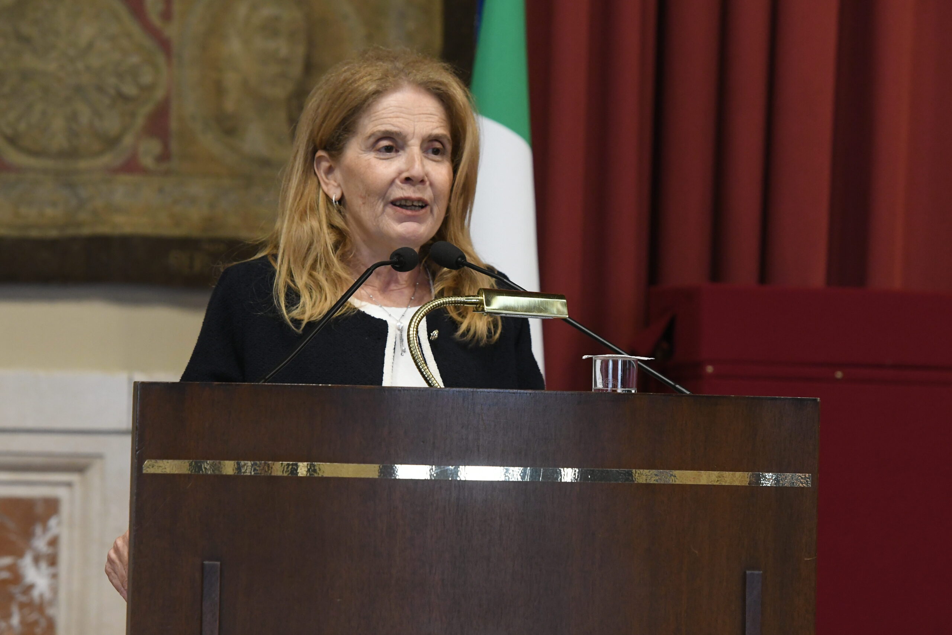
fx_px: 5950
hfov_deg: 9.1
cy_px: 318
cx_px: 476
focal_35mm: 225
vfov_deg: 6.1
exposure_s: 1/160
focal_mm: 150
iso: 2500
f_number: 4
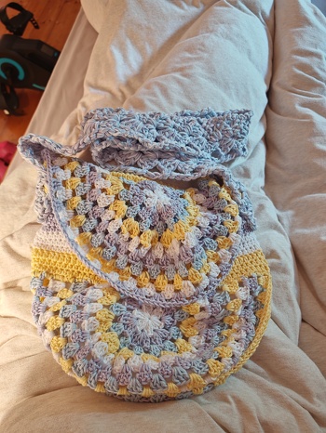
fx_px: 339
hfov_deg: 51.4
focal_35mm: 27
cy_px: 216
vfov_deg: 65.3
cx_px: 163
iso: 500
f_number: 2
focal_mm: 6.83
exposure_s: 1/50
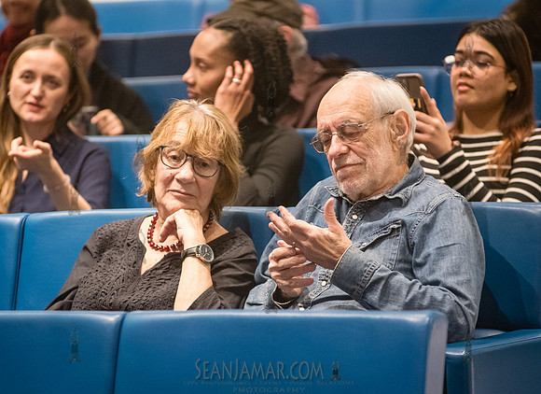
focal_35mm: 245
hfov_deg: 8.2
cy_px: 227
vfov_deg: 6.0
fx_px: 3786
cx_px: 247
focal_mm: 200
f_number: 4
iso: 6400
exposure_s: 1/250
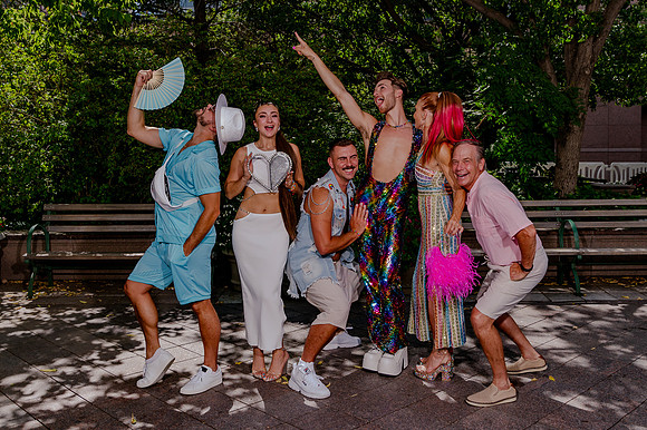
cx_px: 332
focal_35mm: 38
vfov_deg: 35.0
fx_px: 682
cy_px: 189
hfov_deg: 50.8
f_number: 8
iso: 200
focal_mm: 26
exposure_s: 1/320
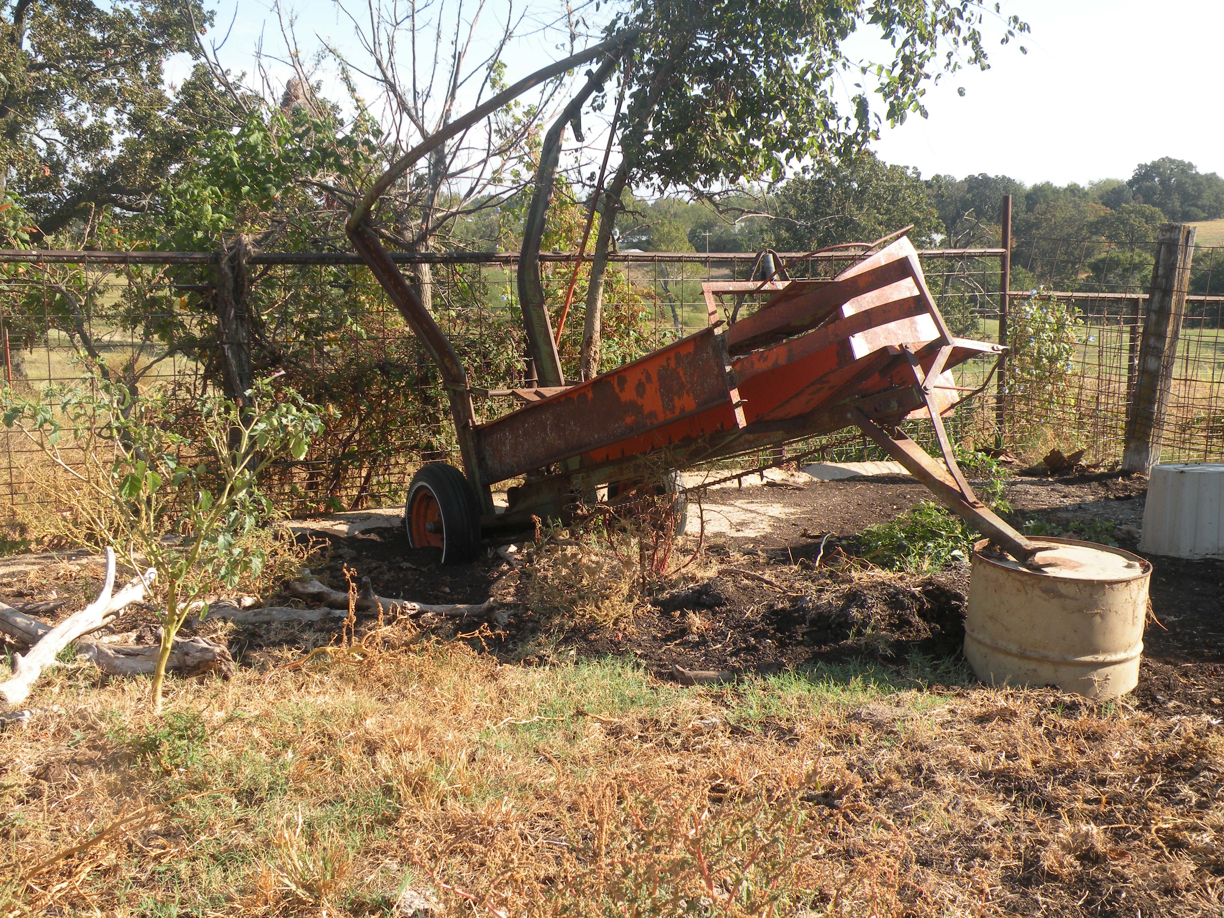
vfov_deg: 34.3
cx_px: 612
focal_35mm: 42
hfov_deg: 44.8
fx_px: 1485
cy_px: 459
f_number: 4.5
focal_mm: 7.4
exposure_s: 1/211
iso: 64
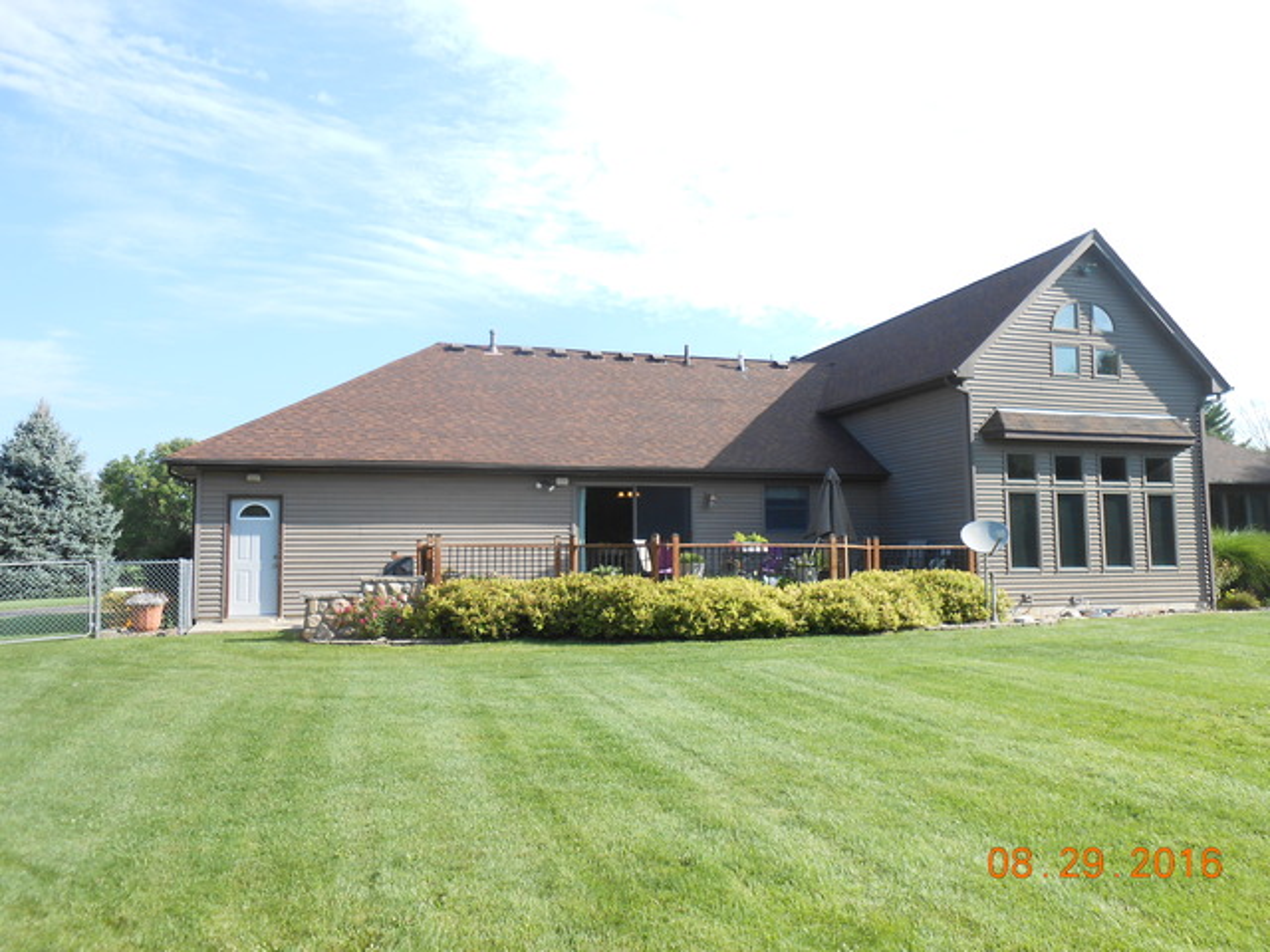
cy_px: 476
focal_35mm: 26
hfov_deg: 67.3
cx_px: 635
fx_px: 954
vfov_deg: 53.1
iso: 80
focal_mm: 4.6
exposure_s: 1/320
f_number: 3.5
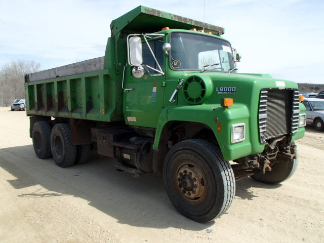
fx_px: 262
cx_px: 162
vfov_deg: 49.7
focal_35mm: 28
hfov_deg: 63.4
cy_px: 122
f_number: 3.9
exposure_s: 1/640
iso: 100
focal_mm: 5
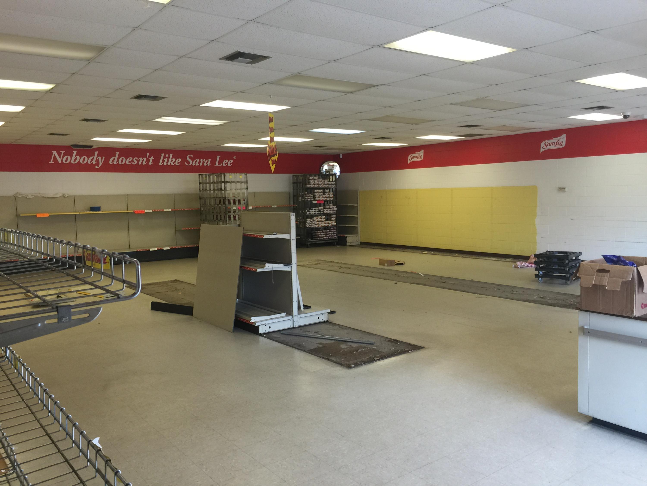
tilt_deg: -5.3
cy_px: 243
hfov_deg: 61.7
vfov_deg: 48.2
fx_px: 542
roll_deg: +0.5
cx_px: 324
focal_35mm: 29
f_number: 2.2
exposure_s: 1/15
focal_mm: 4.15
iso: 32
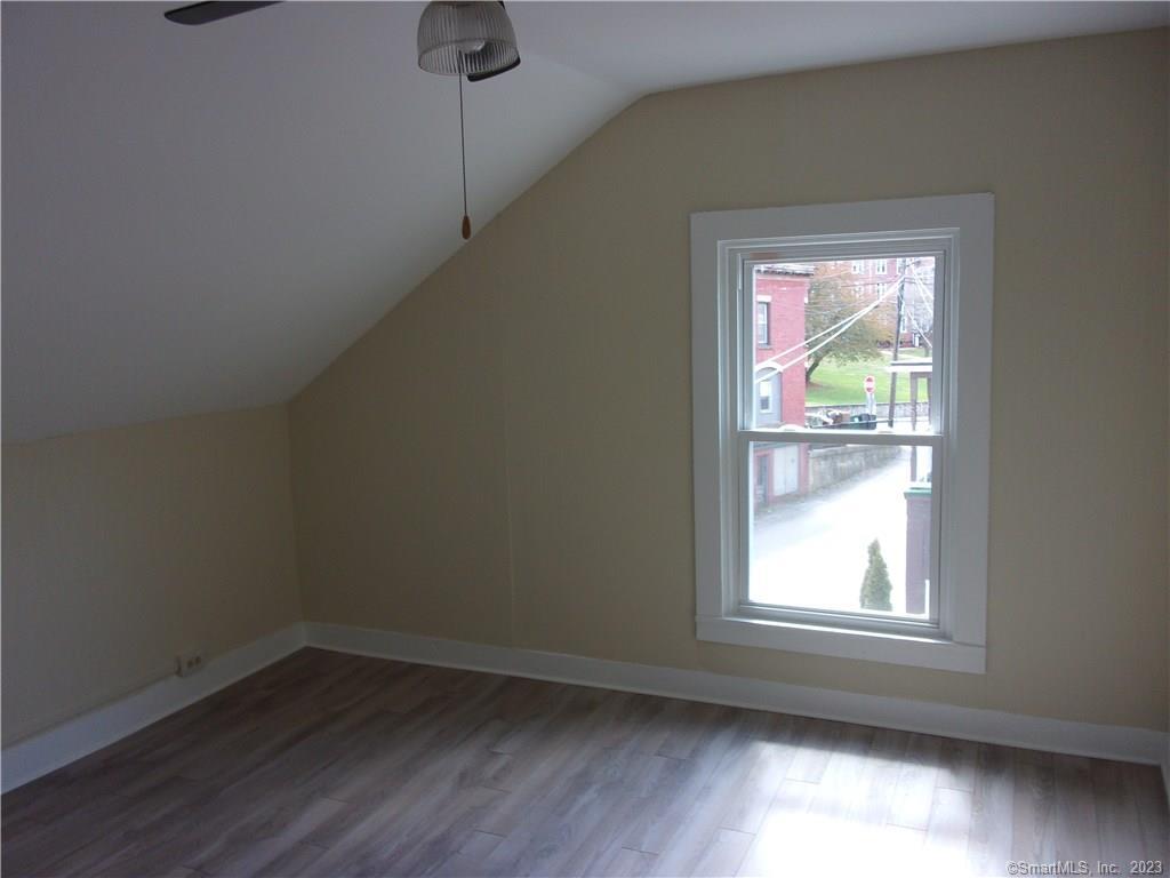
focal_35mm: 28
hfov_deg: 63.4
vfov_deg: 49.7
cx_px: 585
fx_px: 946
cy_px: 439
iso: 89
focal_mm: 5.1
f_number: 3.9
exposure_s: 1/34
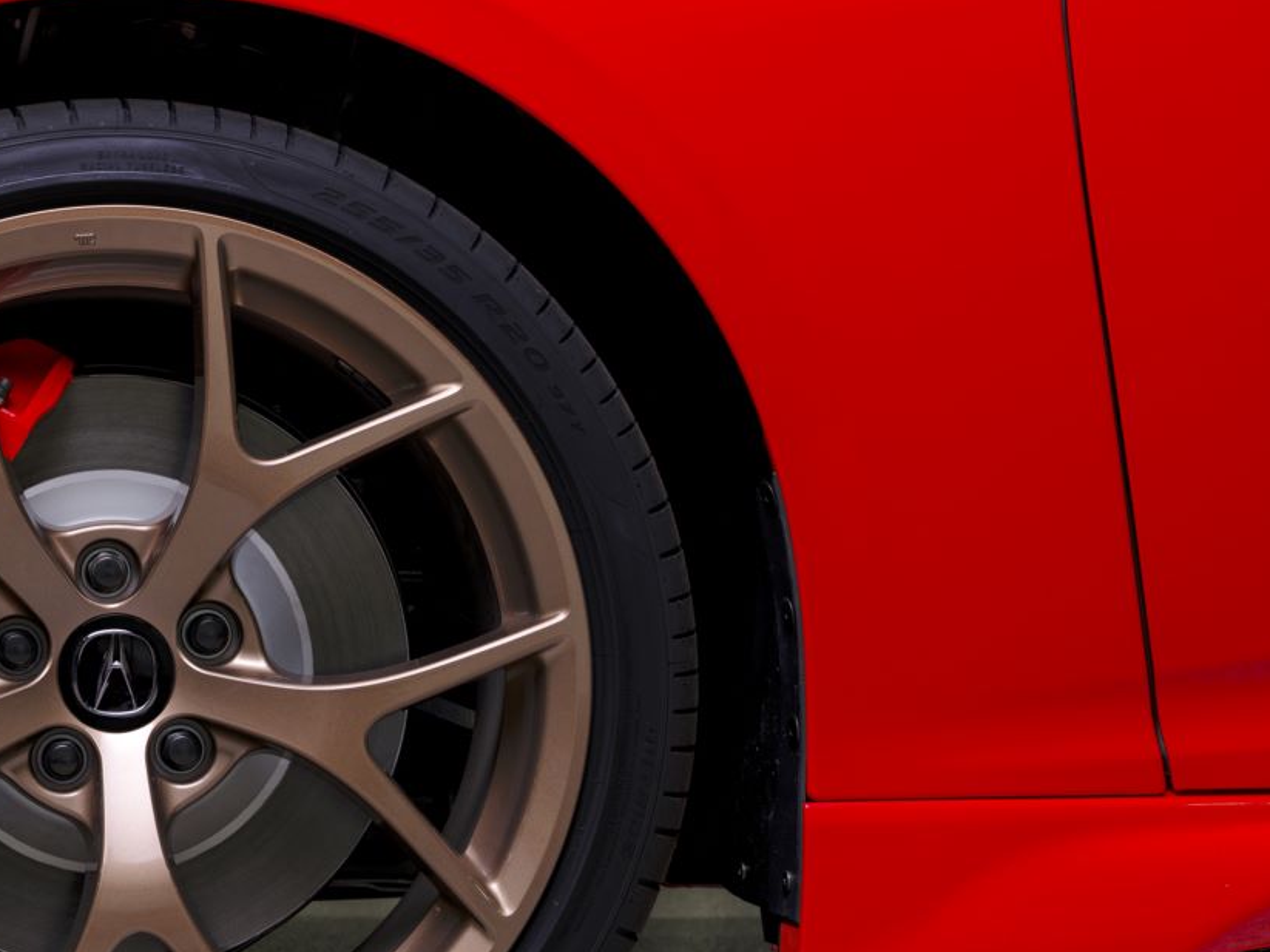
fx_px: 3081
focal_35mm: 84
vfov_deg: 17.6
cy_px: 414
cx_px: 3
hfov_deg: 22.4
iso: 100
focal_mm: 45.7
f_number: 8
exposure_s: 1/13
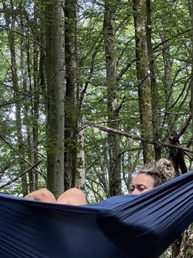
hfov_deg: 8.7
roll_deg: +3.8
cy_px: 131
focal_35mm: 171
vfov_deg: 11.6
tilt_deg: +9.6
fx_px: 1270
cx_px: 63
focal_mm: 9
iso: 250
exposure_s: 1/60
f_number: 2.8
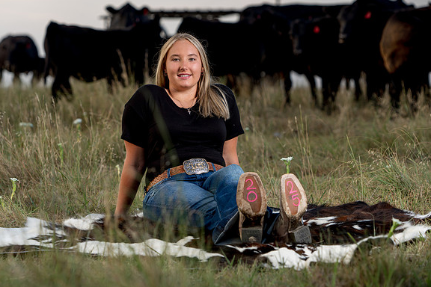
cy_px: 143
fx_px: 1628
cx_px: 216
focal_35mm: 136
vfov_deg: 10.1
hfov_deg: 15.1
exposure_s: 1/100
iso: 100
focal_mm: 135
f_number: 4.5
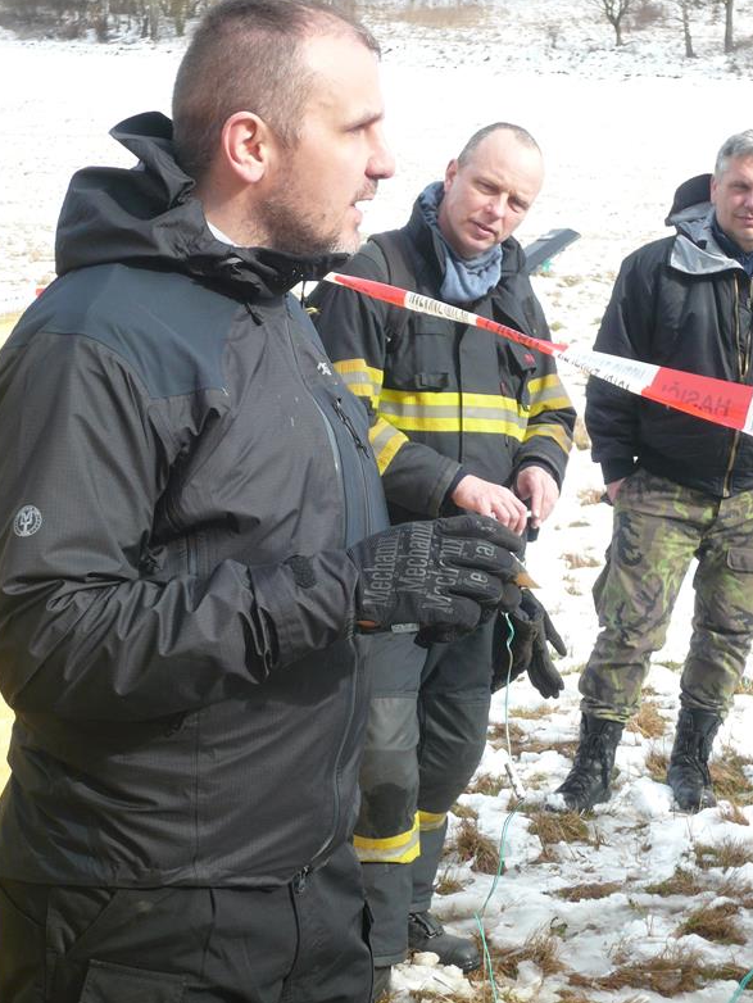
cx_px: 361
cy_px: 514
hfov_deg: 19.1
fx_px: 2232
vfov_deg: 25.3
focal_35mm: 77
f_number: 4.5
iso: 100
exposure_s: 1/250
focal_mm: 12
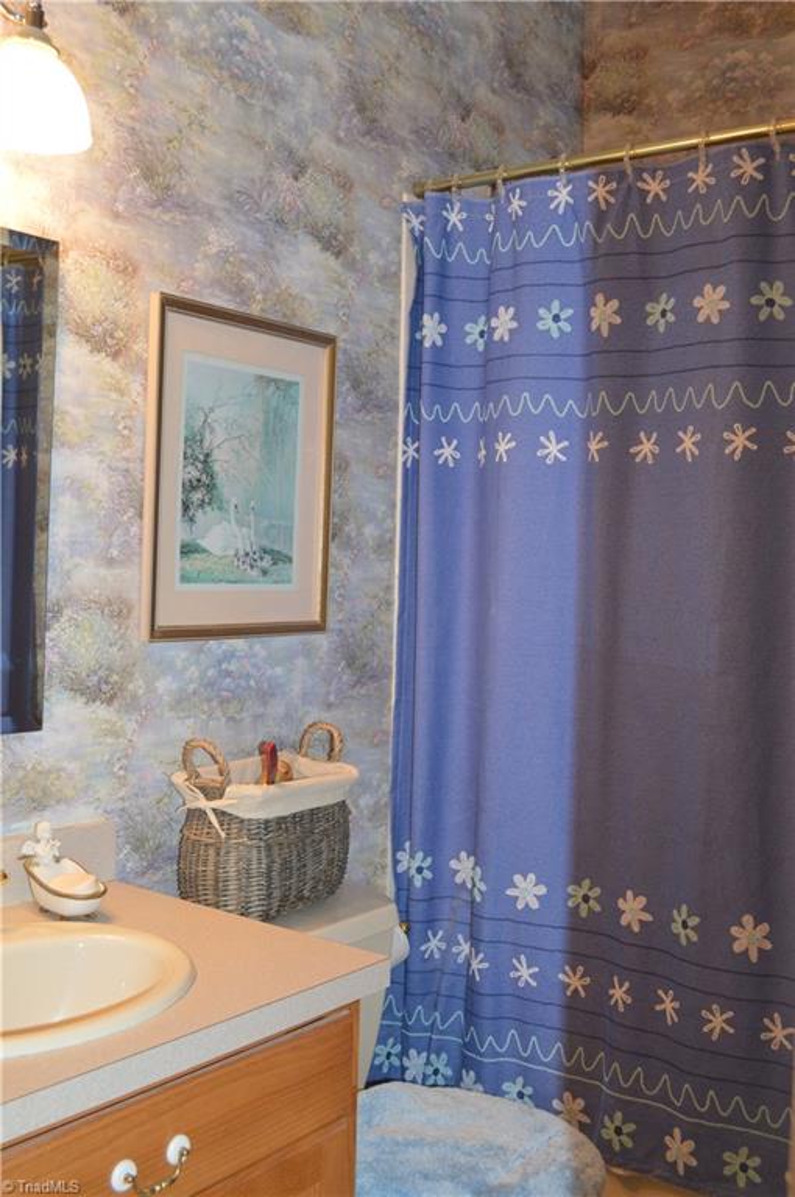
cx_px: 398
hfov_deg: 36.8
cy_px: 598
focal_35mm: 36
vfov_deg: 53.2
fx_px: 1196
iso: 800
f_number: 4
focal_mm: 24
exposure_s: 1/60
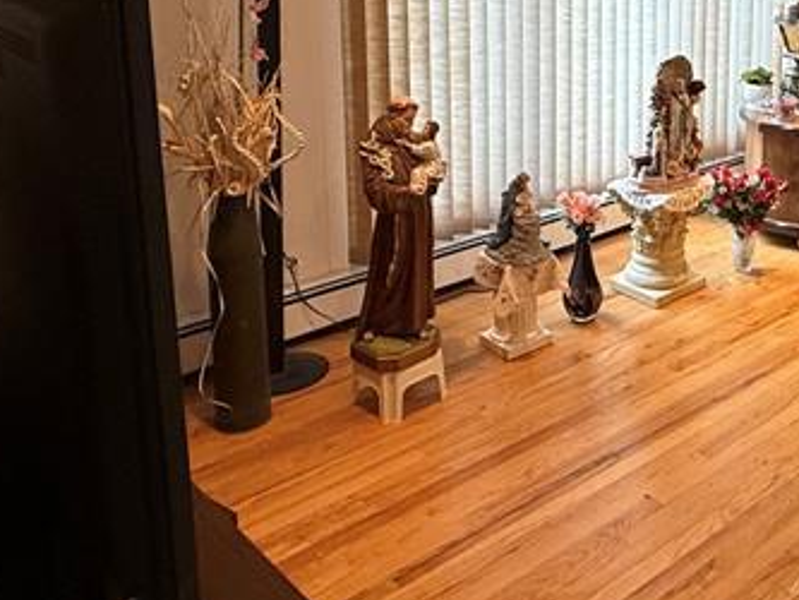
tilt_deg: -8.3
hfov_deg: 38.6
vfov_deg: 31.5
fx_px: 993
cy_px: 22
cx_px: 809
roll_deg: -1.9
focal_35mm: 43
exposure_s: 1/120
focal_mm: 2.22
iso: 200
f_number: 2.2
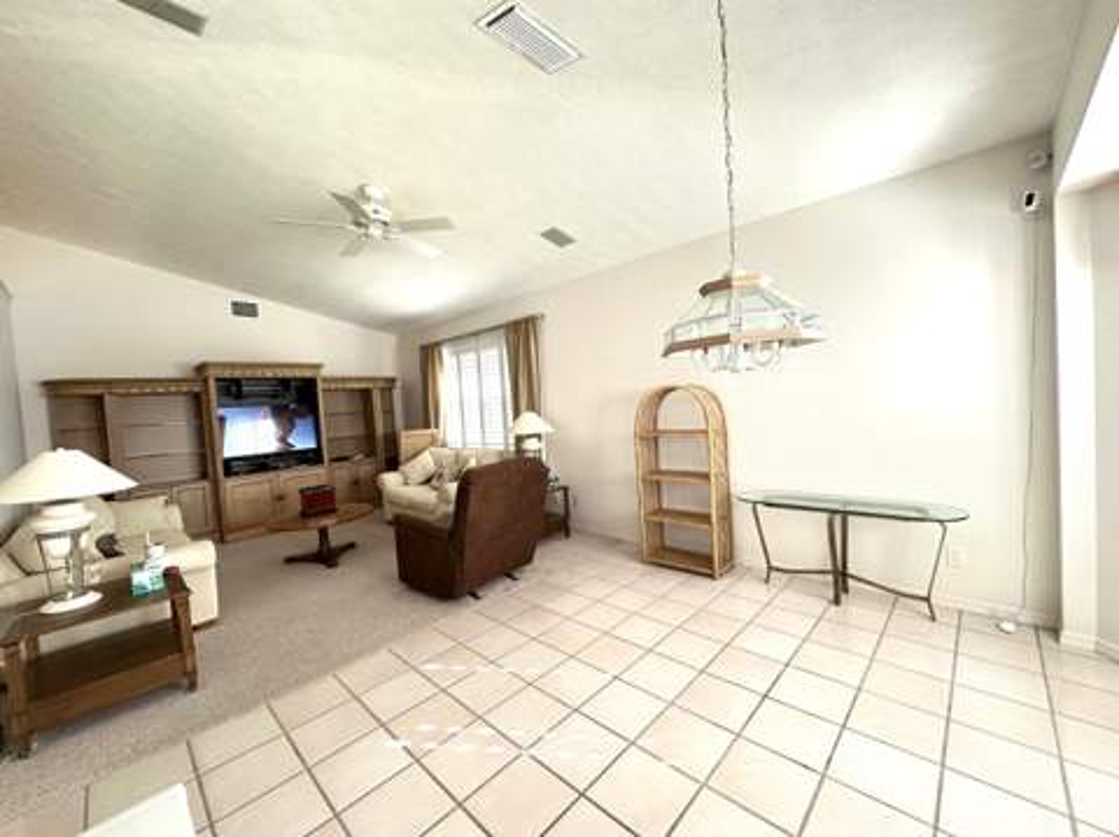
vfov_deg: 85.6
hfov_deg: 102.1
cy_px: 418
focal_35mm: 14
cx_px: 560
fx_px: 452
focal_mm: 2.22
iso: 250
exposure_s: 1/60
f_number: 2.2
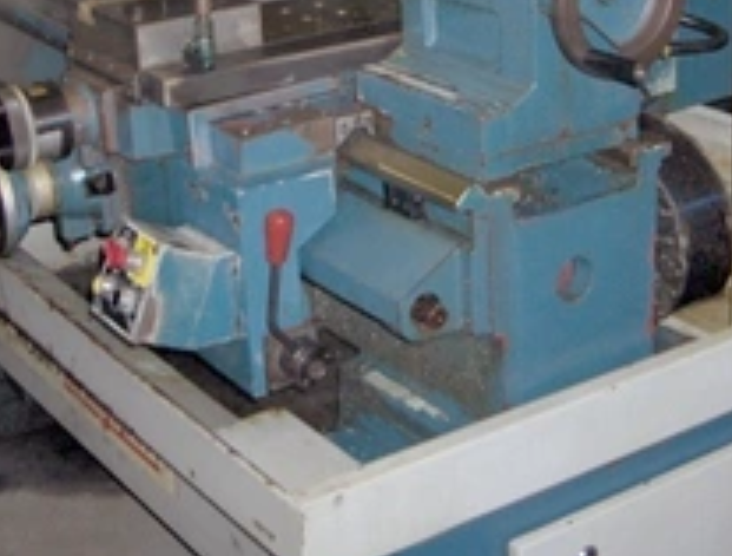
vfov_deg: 19.6
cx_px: 408
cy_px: 115
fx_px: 1592
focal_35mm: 75
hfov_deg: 25.9
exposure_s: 1/60
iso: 100
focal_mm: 8
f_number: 2.8
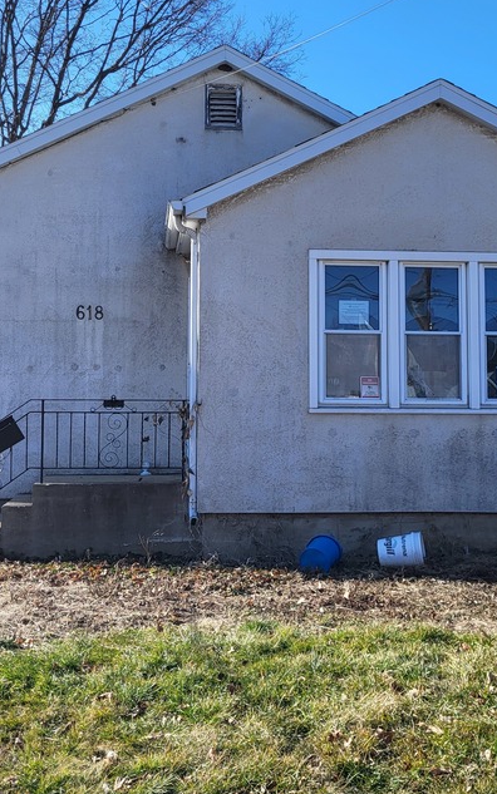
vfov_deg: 42.6
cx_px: 240
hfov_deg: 27.4
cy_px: 360
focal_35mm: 47
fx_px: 1018
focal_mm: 5.4
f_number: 1.8
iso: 40
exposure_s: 1/1538
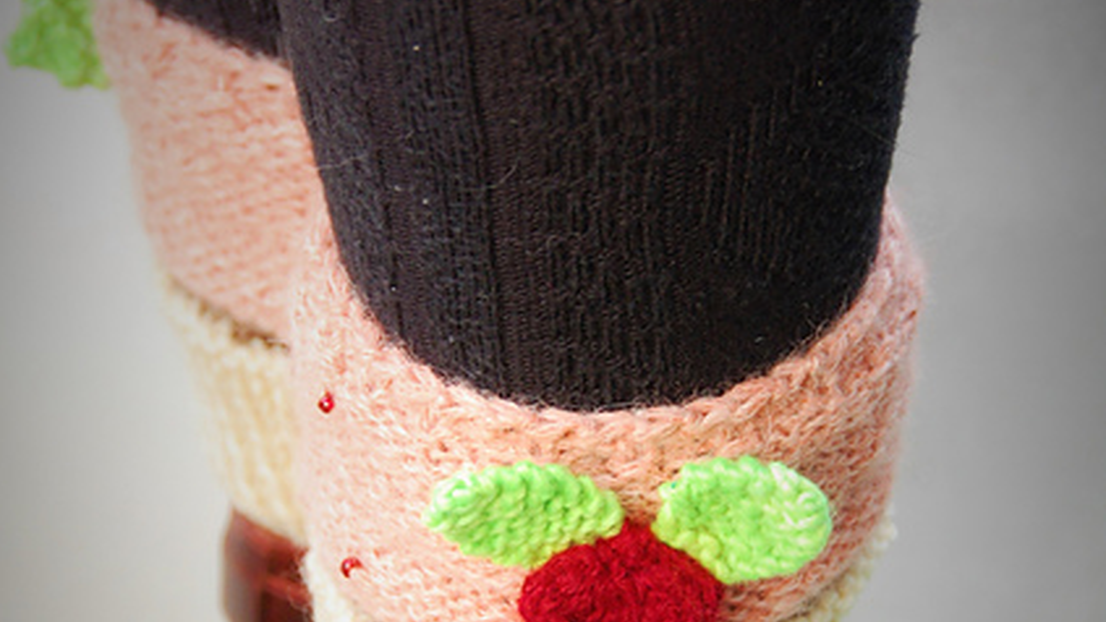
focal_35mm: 214
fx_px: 6276
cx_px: 552
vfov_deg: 5.7
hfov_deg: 10.1
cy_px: 504
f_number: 5.3
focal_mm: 90
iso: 800
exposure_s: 1/125
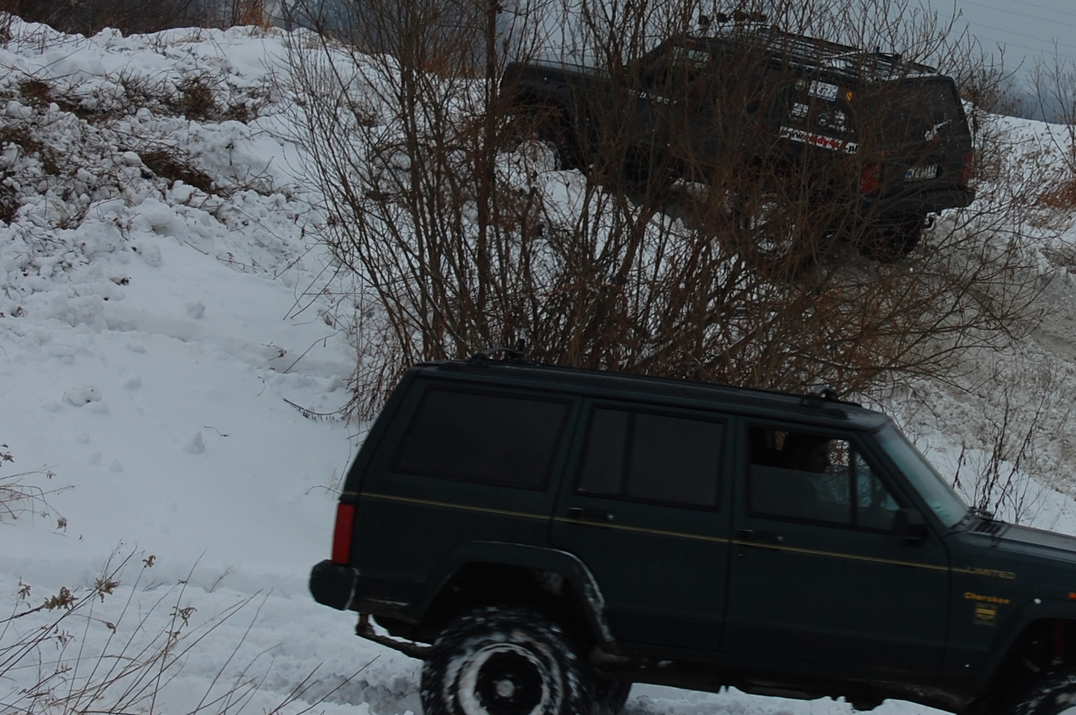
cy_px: 134
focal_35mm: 149
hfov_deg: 13.8
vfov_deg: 9.2
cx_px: 727
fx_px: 4446
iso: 200
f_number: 8
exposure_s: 1/250
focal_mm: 55
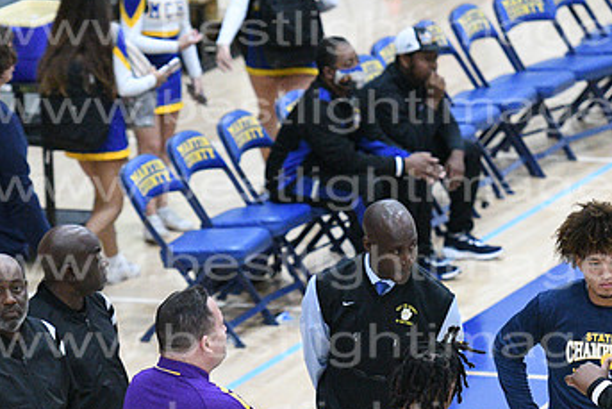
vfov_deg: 4.0
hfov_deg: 6.0
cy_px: 306
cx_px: 401
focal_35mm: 343
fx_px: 5831
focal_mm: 135
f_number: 3.5
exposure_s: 1/800
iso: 12800
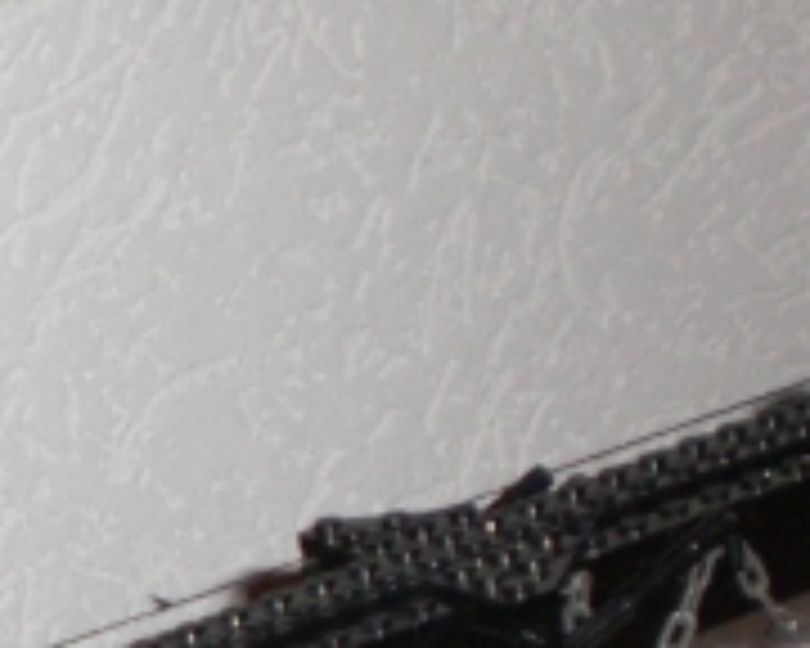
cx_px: -360
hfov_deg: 13.8
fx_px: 3164
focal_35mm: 132
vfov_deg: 11.2
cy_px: 990
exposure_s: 1/60
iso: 200
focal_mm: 6.3
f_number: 3.1
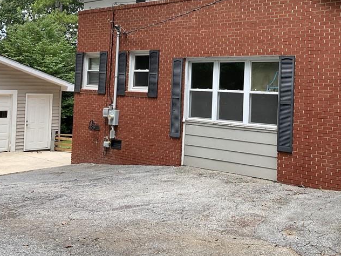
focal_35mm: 47
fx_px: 463
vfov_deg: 30.4
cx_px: 244
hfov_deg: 39.6
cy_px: 63
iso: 16
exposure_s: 1/134
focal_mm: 3
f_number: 1.8
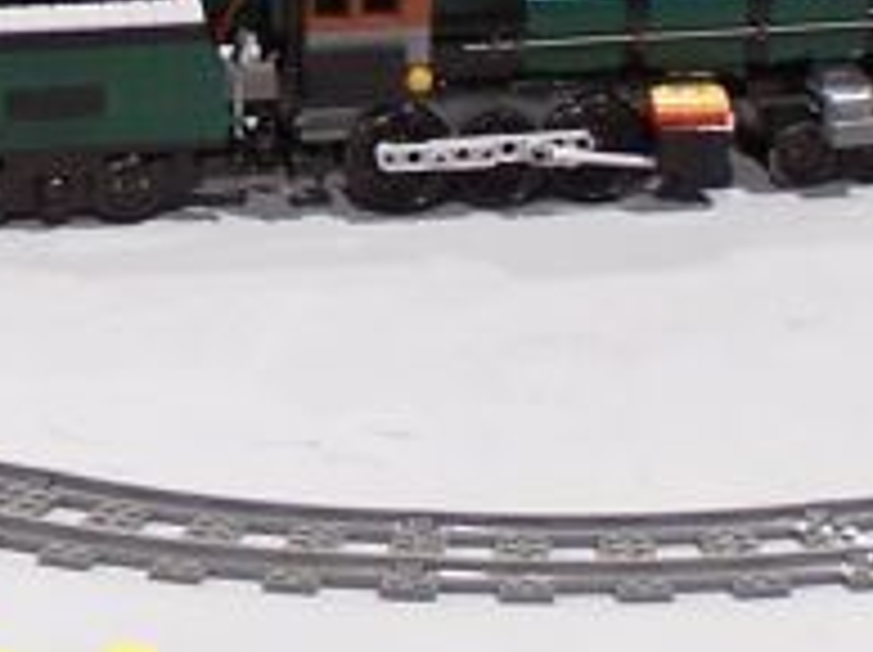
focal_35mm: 433
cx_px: -778
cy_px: -495
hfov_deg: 4.5
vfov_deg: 3.4
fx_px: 10907
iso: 80
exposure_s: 1/4
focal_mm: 13.7
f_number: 3.2
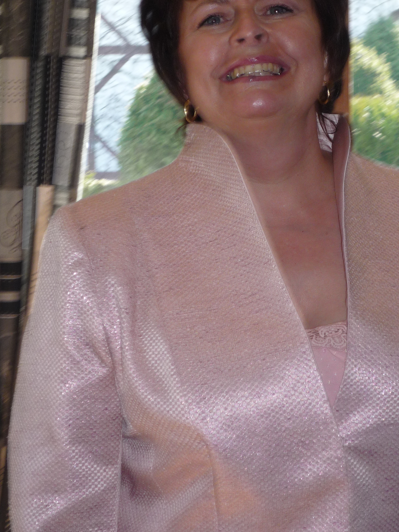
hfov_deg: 14.5
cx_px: 298
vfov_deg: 19.3
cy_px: 256
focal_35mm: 102
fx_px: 1567
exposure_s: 1/50
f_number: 4.9
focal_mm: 11.3
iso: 100
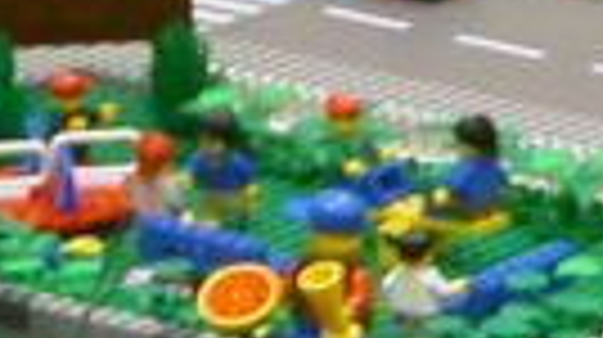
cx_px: 1044
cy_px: 730
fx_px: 4999
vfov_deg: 3.8
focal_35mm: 313
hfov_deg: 6.8
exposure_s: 1/6.6
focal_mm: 9.7
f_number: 3.5
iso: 100
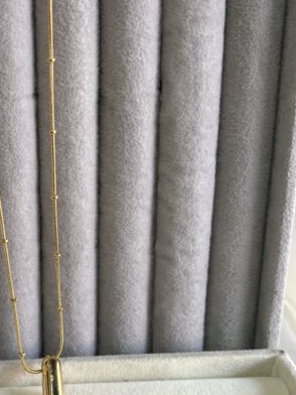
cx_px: 36
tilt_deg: -30.6
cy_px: 262
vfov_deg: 35.8
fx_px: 604
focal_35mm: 53
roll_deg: +2.5
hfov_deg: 26.7
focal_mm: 4.25
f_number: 1.8
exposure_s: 1/50
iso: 64
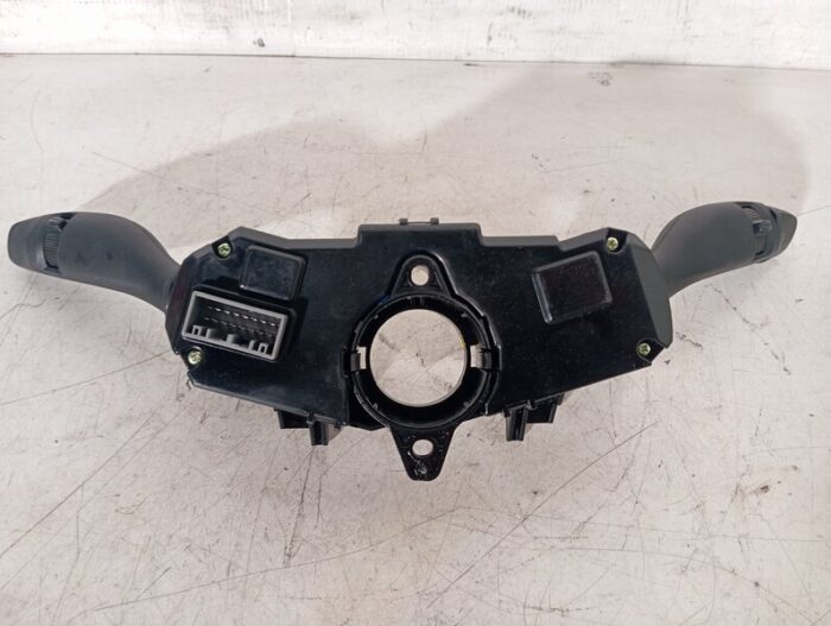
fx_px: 673
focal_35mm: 28
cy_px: 313
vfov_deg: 49.9
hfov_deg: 63.4
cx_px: 416
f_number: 1.8
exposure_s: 1/50
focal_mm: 4.22
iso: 113
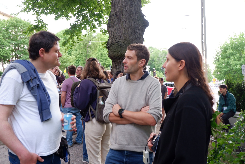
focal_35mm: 35
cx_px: 122
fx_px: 238
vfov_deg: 37.9
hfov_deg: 54.4
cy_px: 82
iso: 1000
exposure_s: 1/125
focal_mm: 23.5
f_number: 4.4
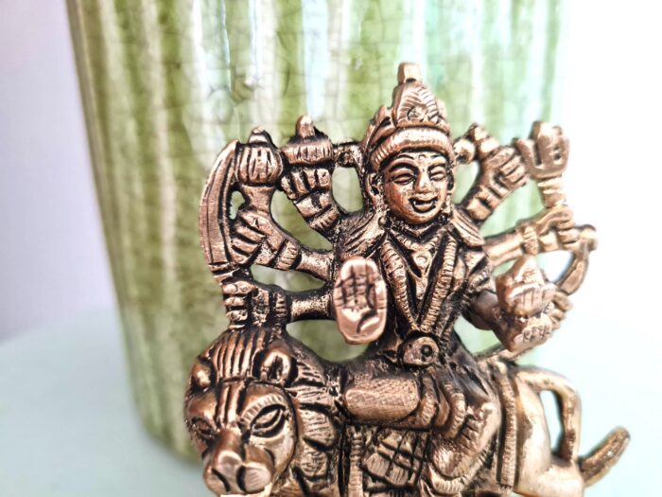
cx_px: 331
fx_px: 497
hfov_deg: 67.3
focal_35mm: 26
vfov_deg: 53.1
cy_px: 248
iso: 640
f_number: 1.8
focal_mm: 5.4
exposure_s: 1/30
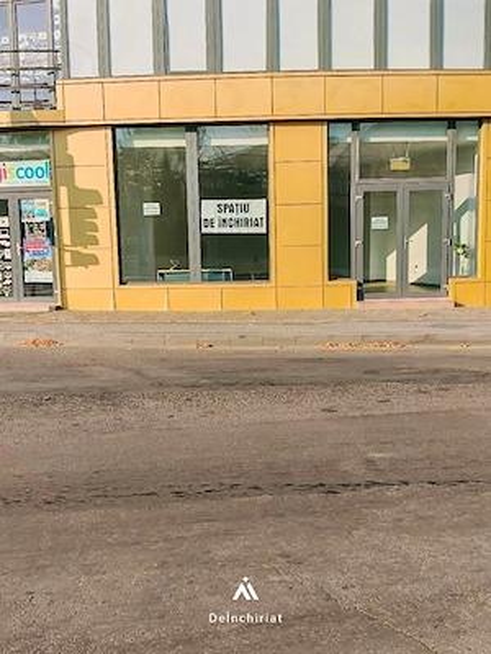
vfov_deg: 47.9
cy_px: 327
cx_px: 246
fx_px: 738
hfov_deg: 36.8
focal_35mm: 39
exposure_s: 1/5000
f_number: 2
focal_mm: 6.83
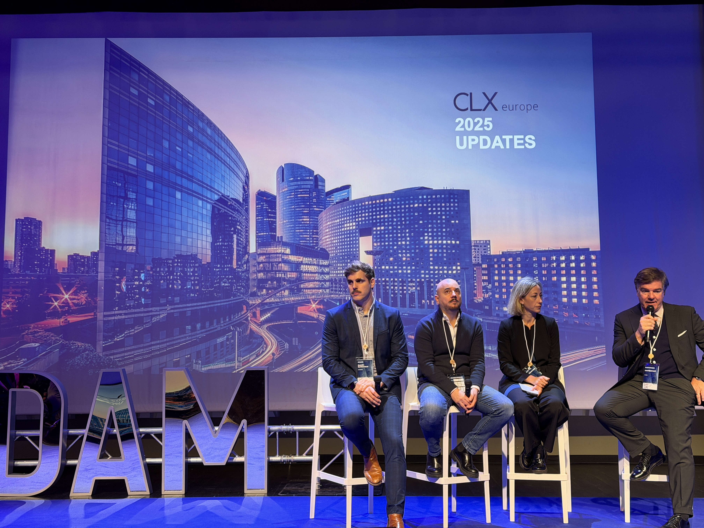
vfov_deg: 30.3
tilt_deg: +3.8
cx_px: 352
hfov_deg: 39.7
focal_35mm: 48
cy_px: 264
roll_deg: +0.7
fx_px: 976
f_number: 1.78
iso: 160
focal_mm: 6.76
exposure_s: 1/50
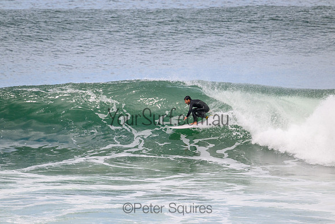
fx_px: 7446
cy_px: 112
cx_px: 168
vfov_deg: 1.7
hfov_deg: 2.6
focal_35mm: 800
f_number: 11
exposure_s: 1/2000
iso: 1250
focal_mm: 800
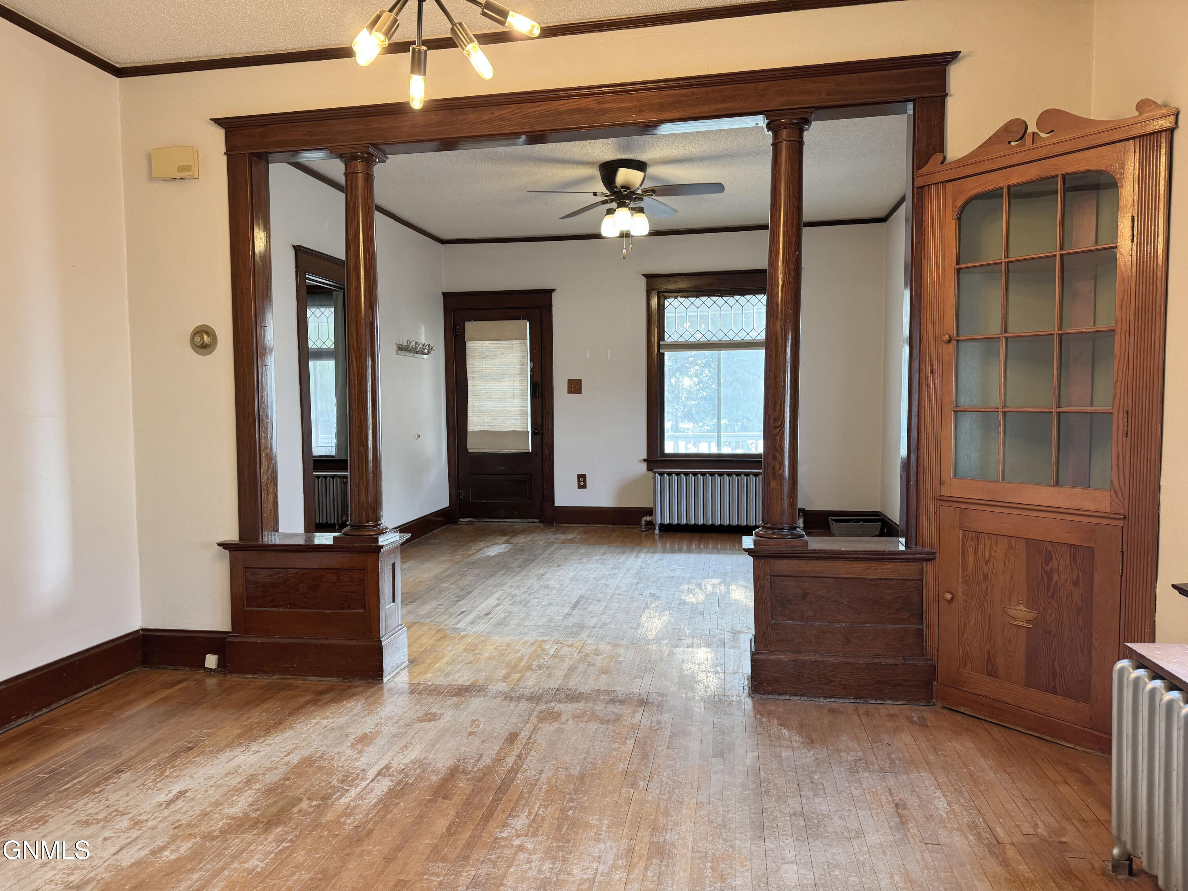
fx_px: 824
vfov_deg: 56.8
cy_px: 446
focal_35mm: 24
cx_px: 594
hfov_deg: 71.6
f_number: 1.78
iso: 200
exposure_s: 1/60
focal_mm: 6.76
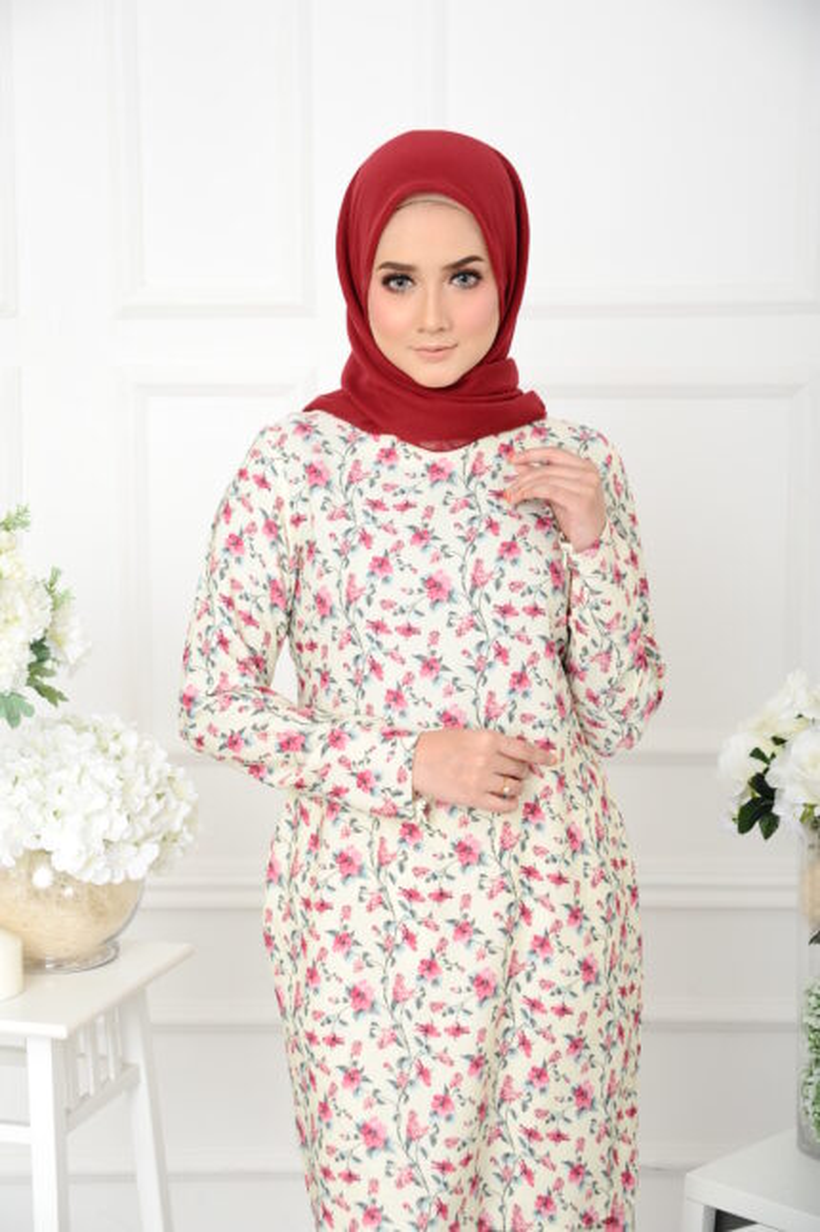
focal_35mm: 70
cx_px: 410
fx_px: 2394
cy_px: 616
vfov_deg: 28.9
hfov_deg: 19.4
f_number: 7.1
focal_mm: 70
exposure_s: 1/250
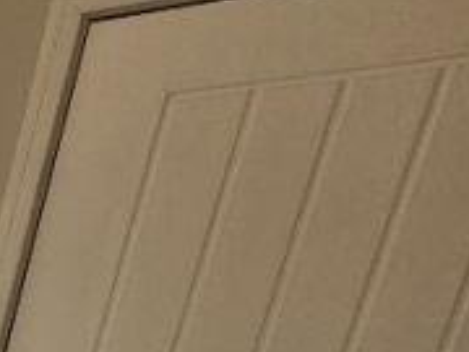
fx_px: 1003
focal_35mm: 74
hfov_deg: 12.6
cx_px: -839
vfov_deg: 14.3
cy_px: 819
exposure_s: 1/50
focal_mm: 2.2
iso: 125
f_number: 2.2
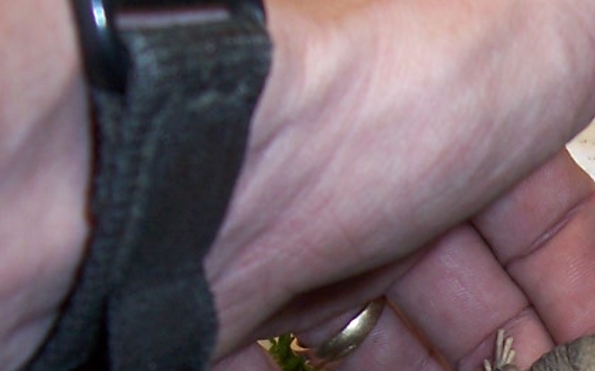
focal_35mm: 103
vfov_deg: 12.4
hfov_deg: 19.4
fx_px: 1669
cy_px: 428
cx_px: 646
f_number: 2.7
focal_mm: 5.6
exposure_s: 1/60
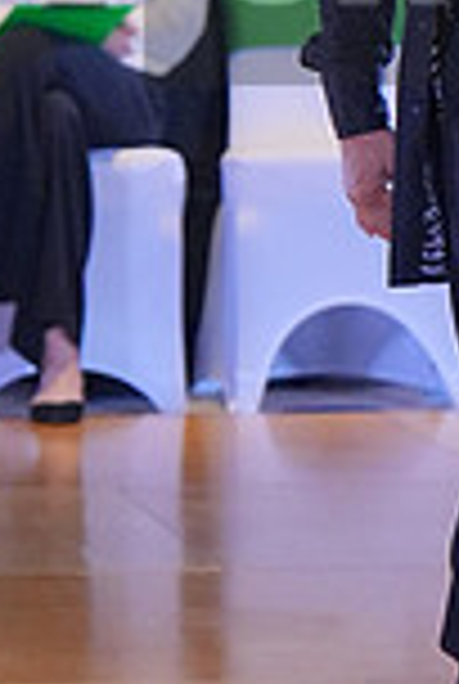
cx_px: 767
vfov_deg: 5.2
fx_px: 7463
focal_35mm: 392
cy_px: -63
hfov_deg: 3.5
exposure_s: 1/500
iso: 3200
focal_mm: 69
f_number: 3.2
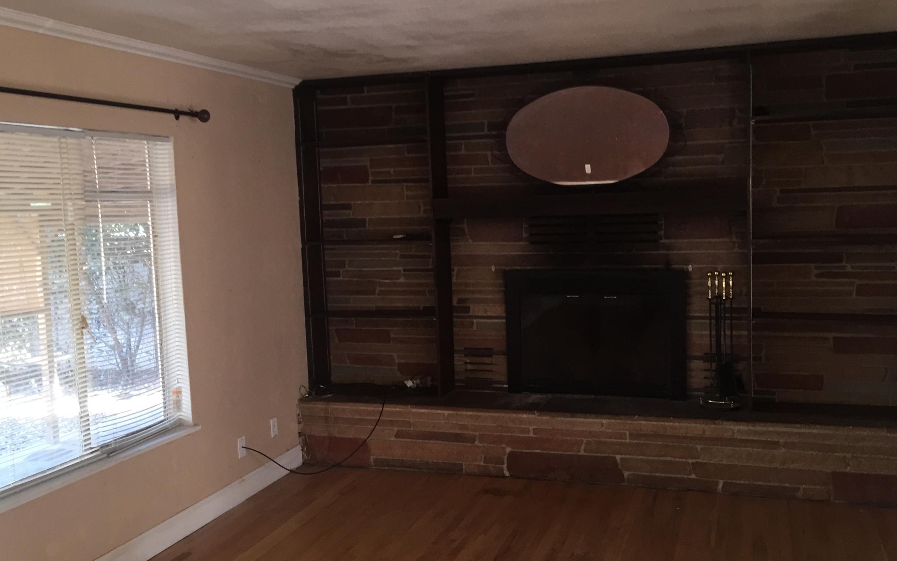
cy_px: 272
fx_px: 856
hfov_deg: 55.3
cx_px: 456
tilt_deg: -6.7
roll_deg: +1.5
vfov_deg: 36.3
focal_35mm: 35
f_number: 2.2
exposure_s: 1/30
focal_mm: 4.15
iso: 125
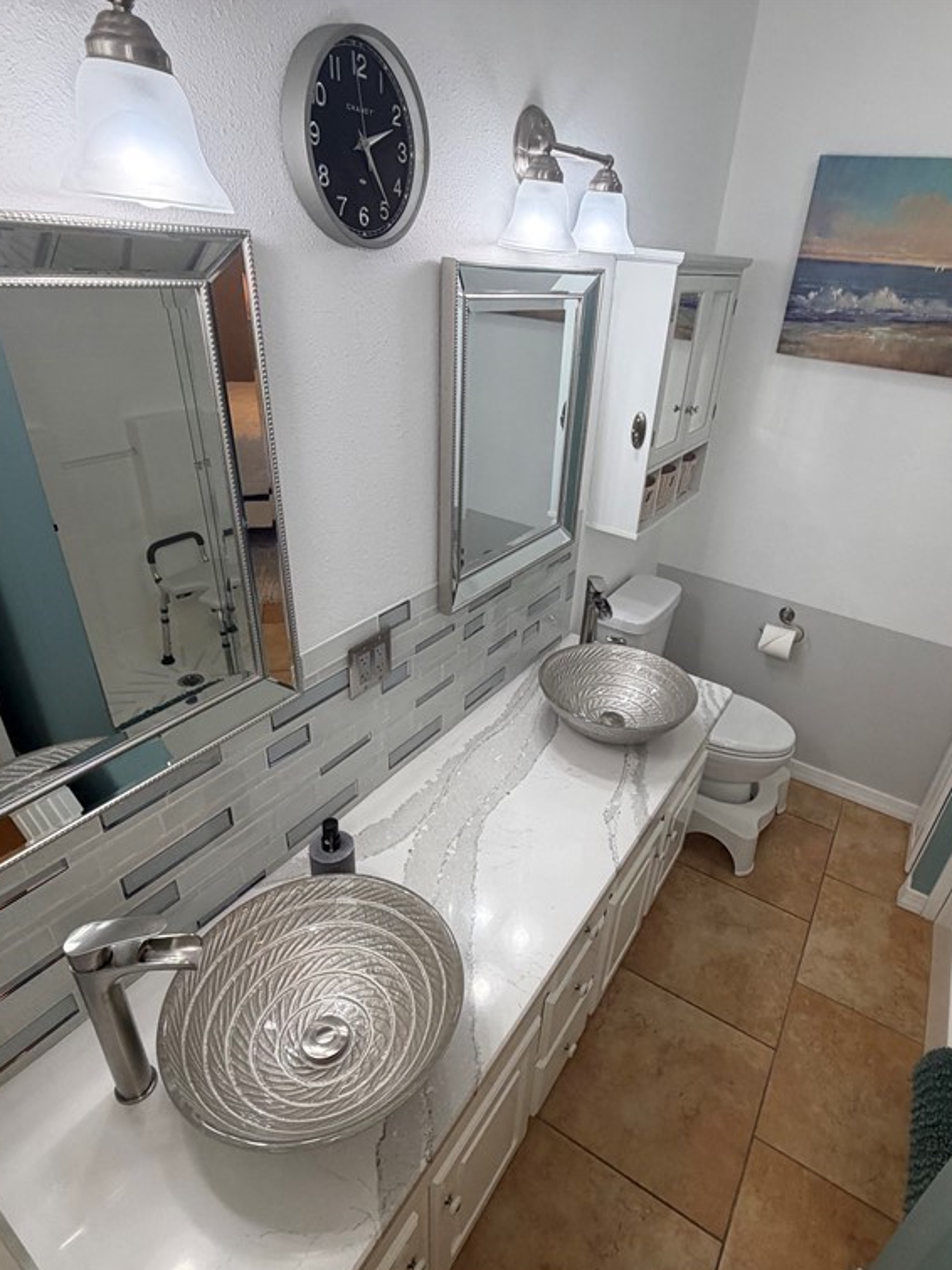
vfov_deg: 84.7
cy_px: 643
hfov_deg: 68.3
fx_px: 697
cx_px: 543
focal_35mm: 19
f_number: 2.2
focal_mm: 2.22
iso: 160
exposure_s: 1/120
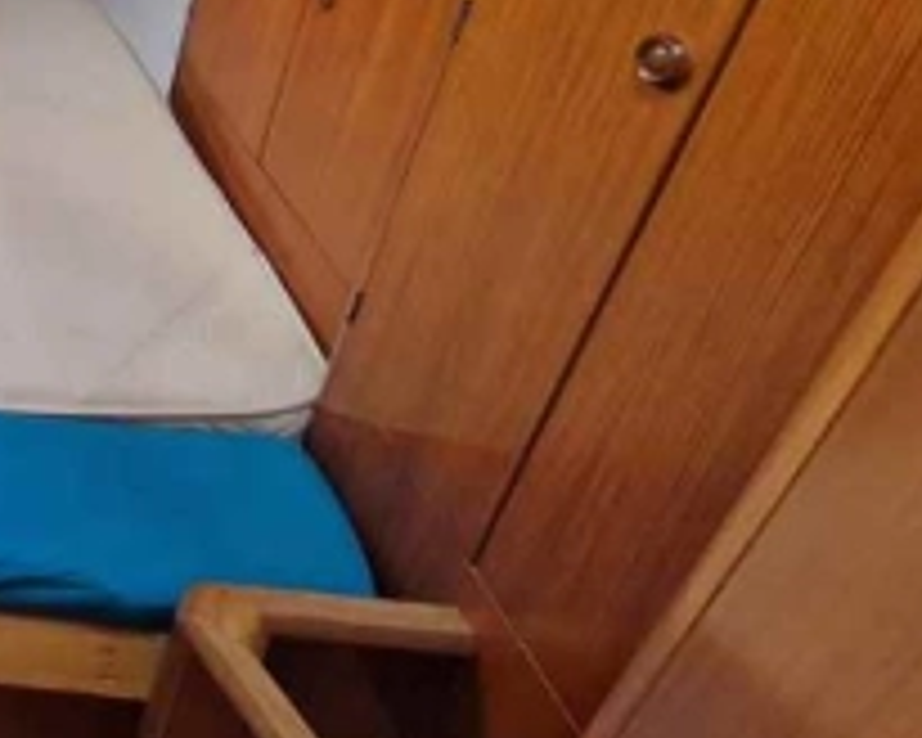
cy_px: 11
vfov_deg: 38.8
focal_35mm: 34
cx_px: -283
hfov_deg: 35.4
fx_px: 928
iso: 400
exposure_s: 1/50
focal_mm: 2.2
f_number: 2.2
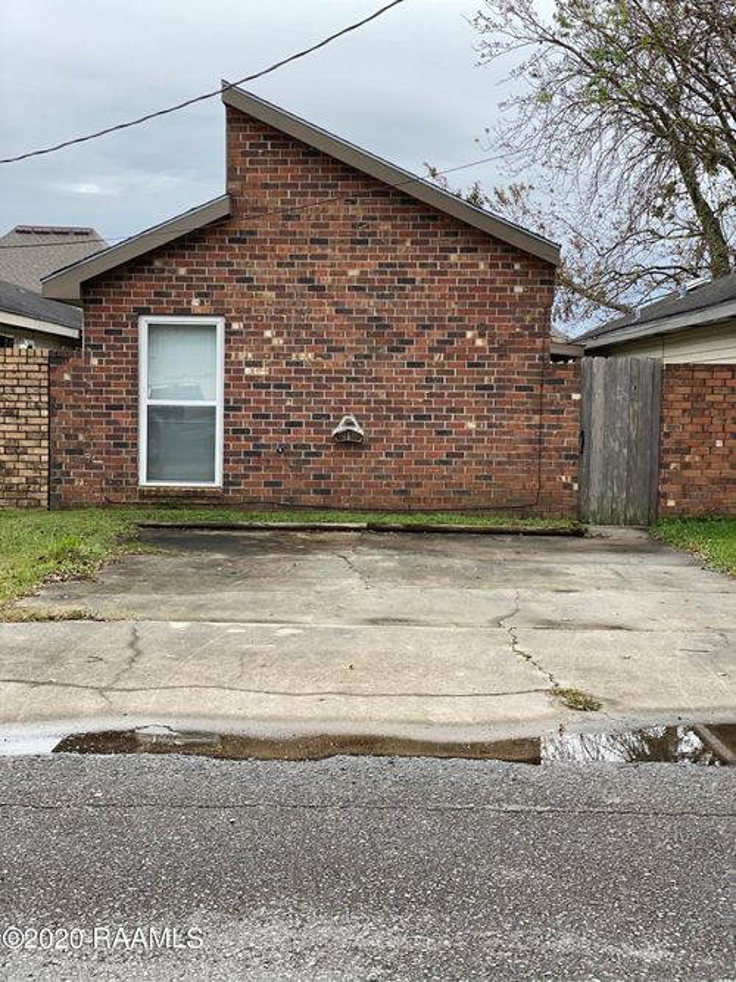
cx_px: 368
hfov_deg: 28.0
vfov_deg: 36.8
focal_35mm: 52
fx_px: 1475
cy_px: 491
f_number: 2
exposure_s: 1/675
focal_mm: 6
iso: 20
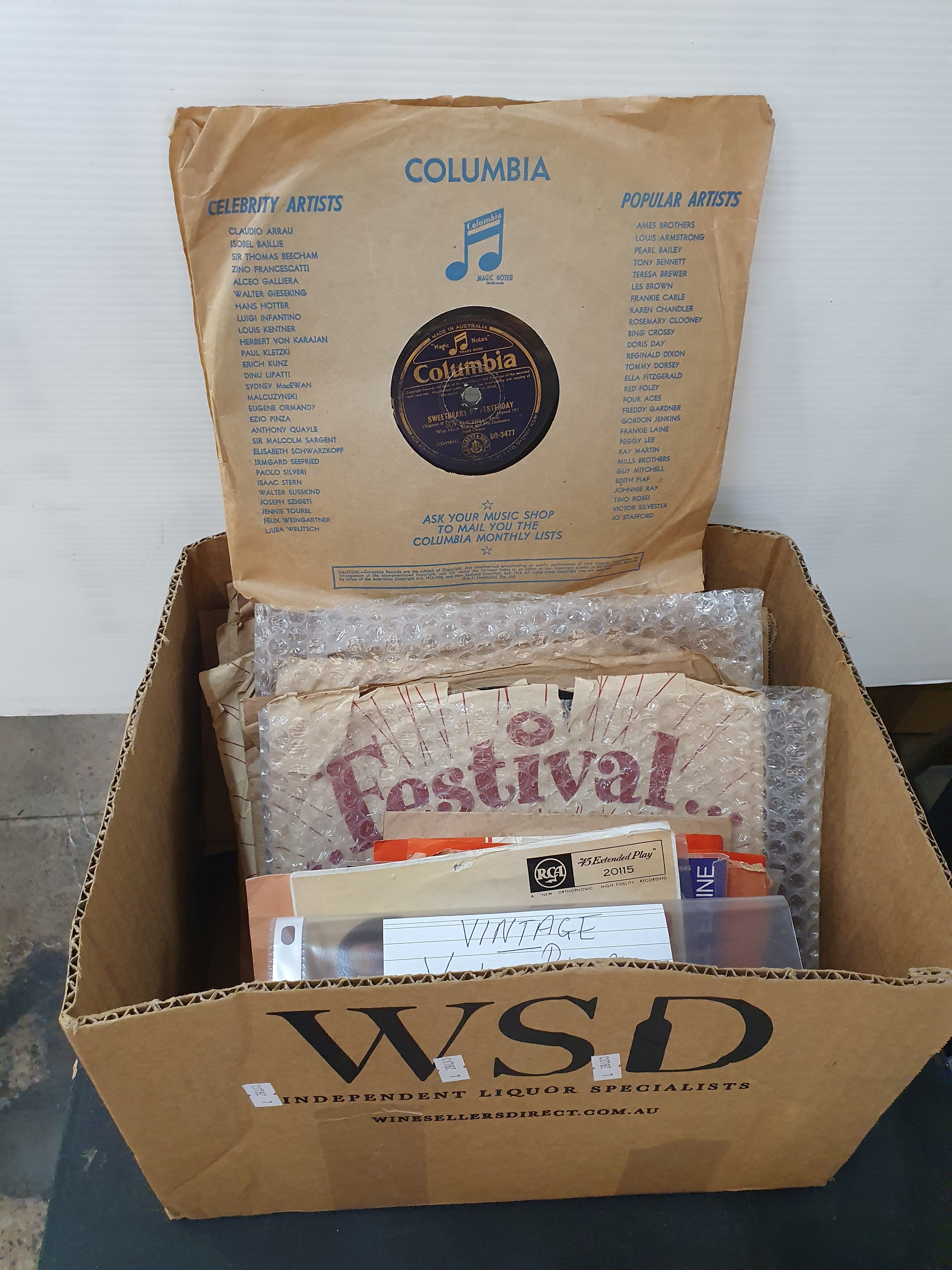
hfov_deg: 53.1
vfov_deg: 67.3
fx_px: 953
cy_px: 635
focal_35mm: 26
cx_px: 476
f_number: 2.4
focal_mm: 4.32
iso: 400
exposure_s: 1/50
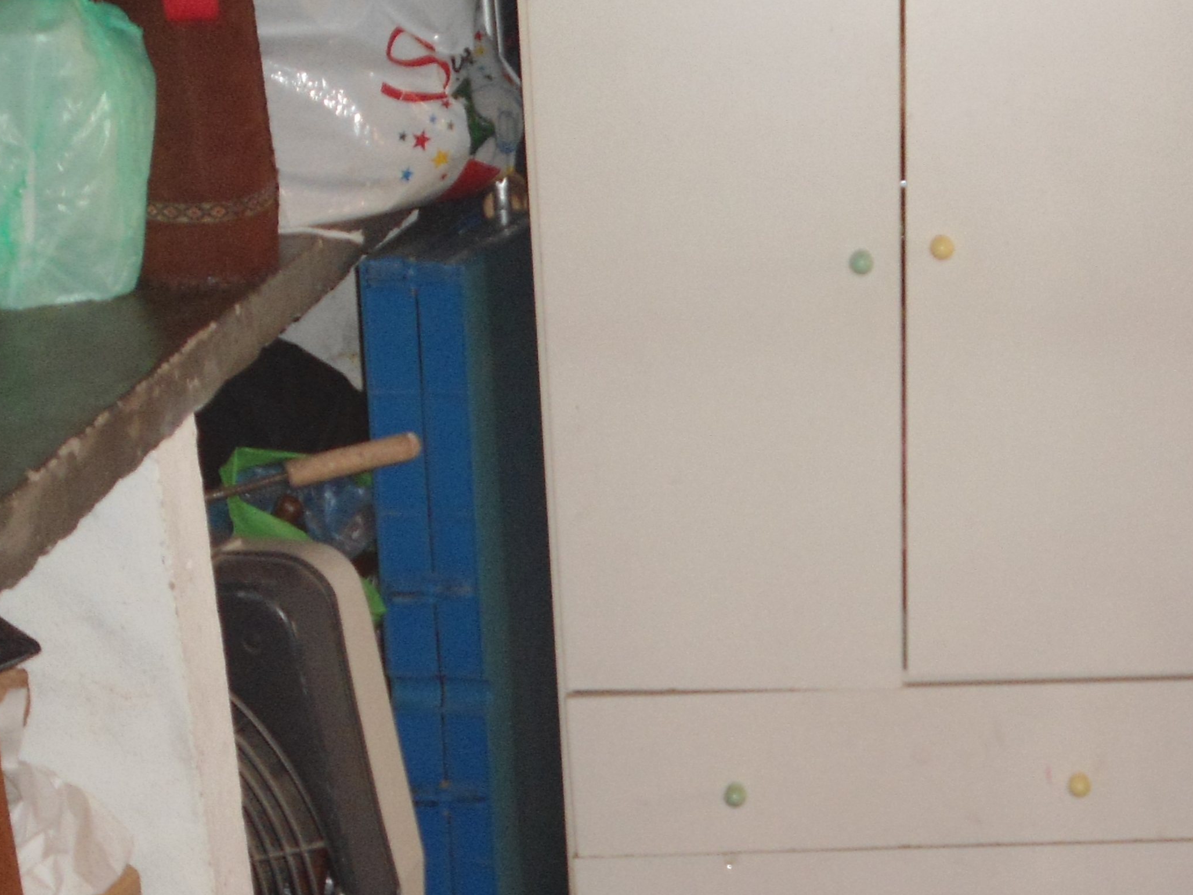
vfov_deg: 20.3
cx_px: 1024
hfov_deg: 26.3
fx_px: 2481
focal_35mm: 72
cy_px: 692
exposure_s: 1/40
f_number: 3.2
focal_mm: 6.7
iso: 200
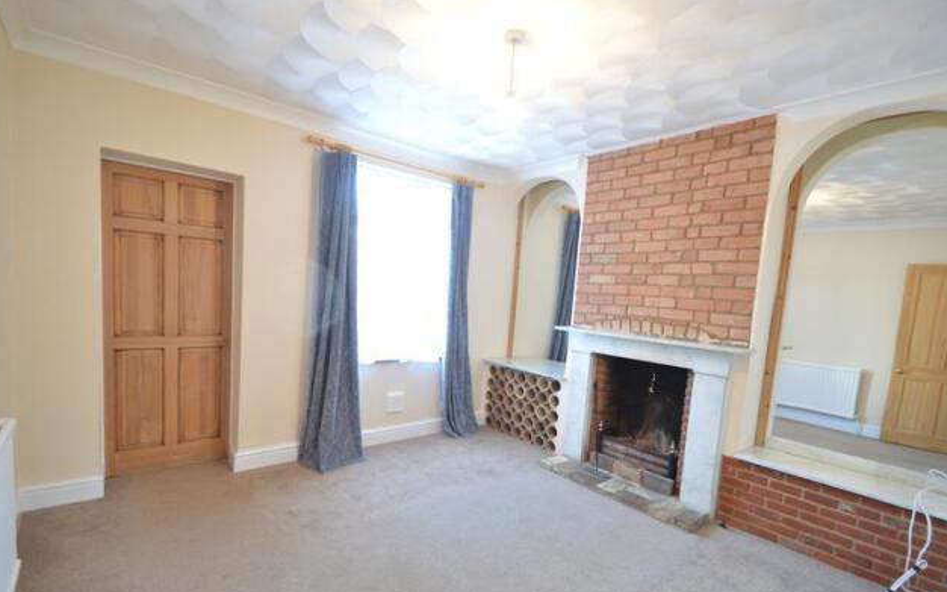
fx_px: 413
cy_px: 326
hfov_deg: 97.8
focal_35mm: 16
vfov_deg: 71.0
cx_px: 455
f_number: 3.5
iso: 800
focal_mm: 10
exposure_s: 1/15
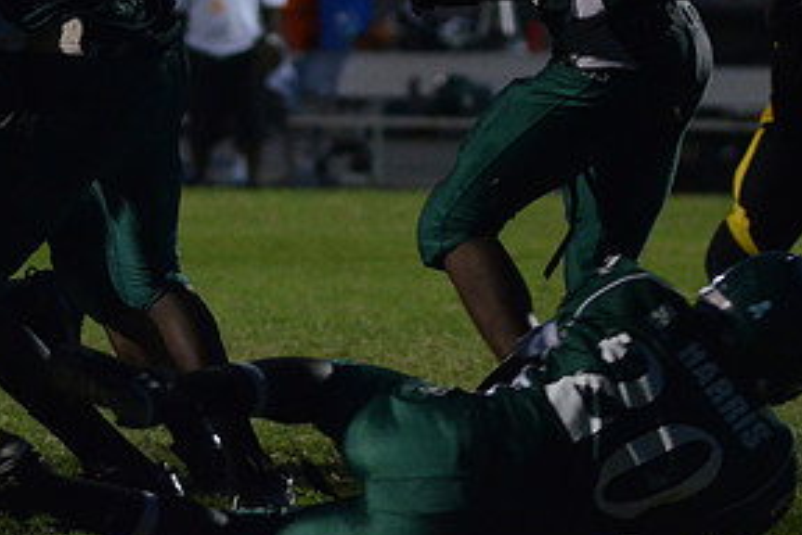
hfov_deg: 3.4
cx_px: 106
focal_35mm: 602
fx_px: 13410
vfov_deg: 2.3
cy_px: 42
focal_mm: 200
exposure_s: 1/250
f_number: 5.6
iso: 3200
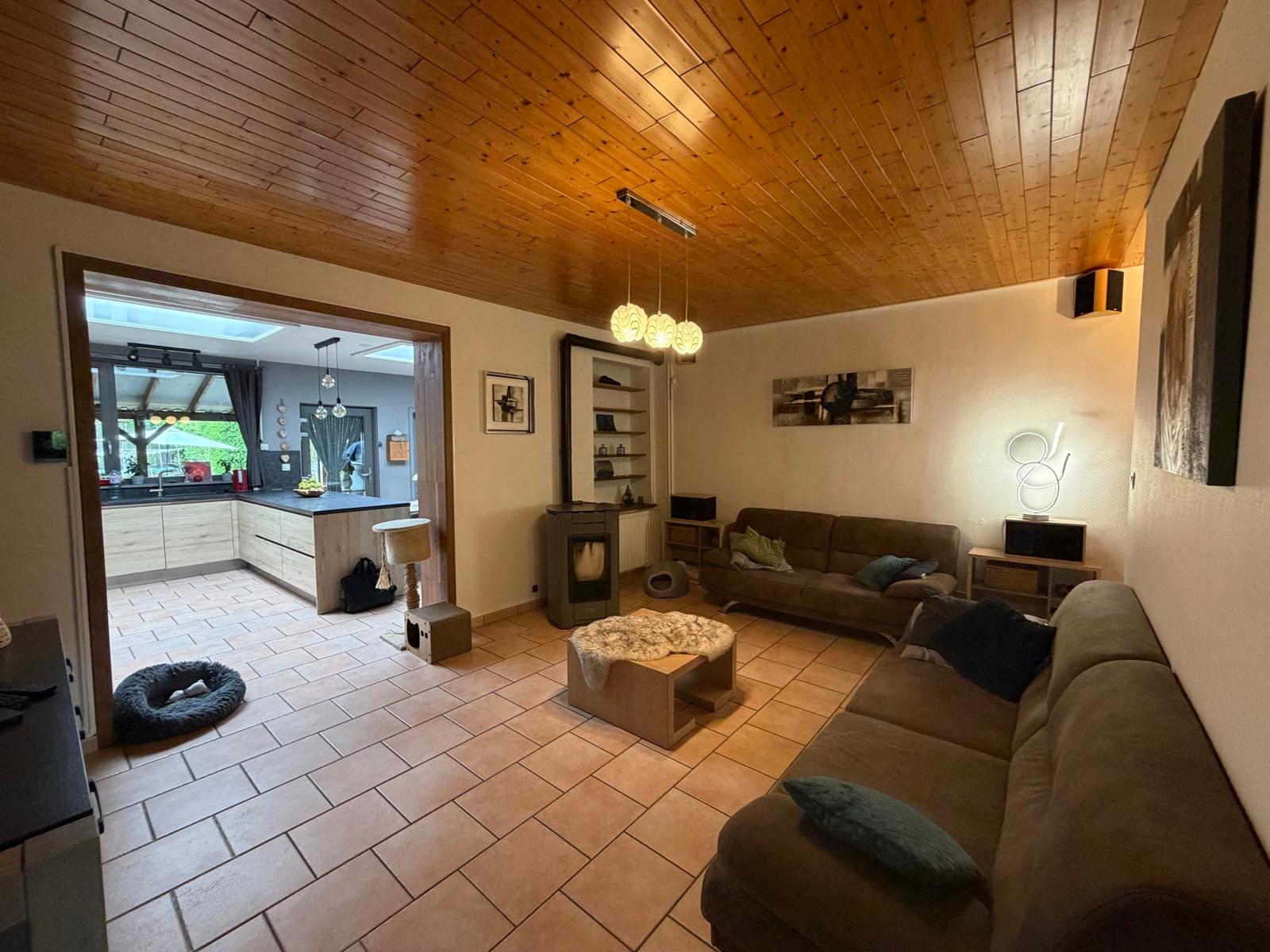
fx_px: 514
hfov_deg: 102.1
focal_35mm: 14
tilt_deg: -4.0
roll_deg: +0.9
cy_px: 476
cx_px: 635
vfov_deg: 85.7
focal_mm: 2.22
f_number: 2.2
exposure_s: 1/50
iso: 320
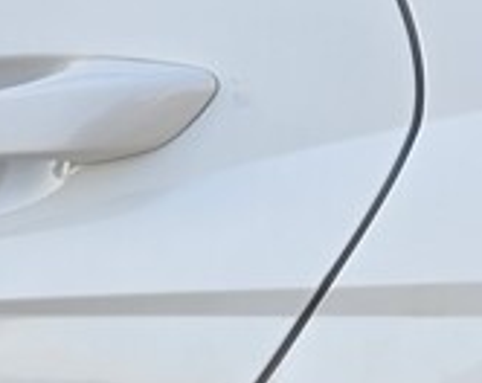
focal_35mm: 62
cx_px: 449
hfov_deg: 29.1
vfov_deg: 23.4
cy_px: 393
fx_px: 882
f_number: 1.7
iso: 25
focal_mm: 6.3
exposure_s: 1/359
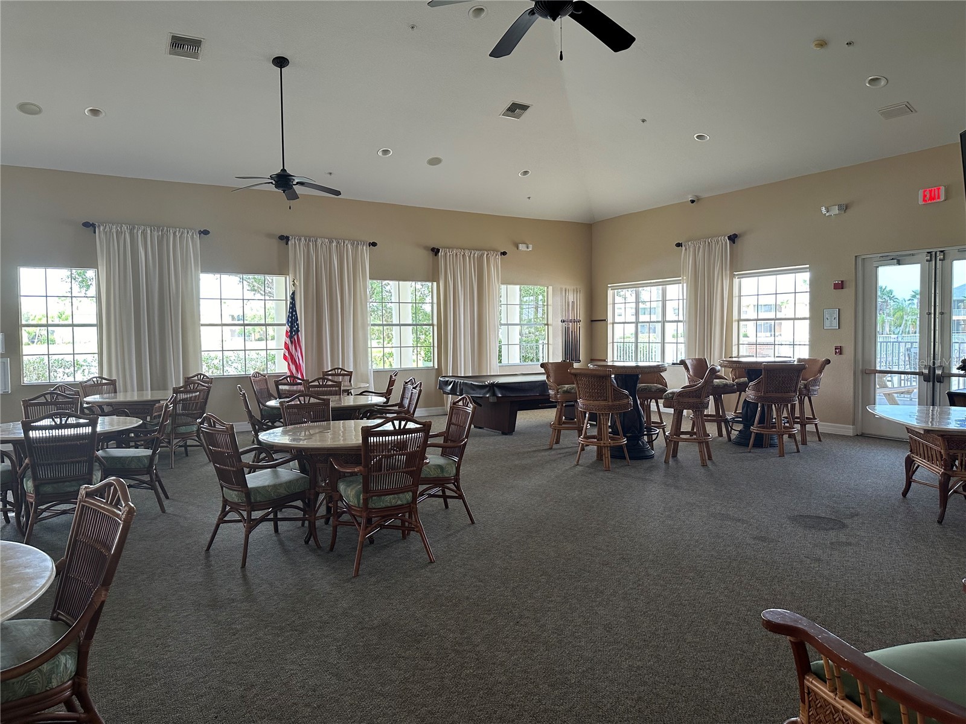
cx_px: 483
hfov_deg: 71.6
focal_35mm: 24
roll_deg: +0.3
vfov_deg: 56.8
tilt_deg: -2.2
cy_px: 362
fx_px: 670
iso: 160
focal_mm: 6.86
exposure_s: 1/121
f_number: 1.78
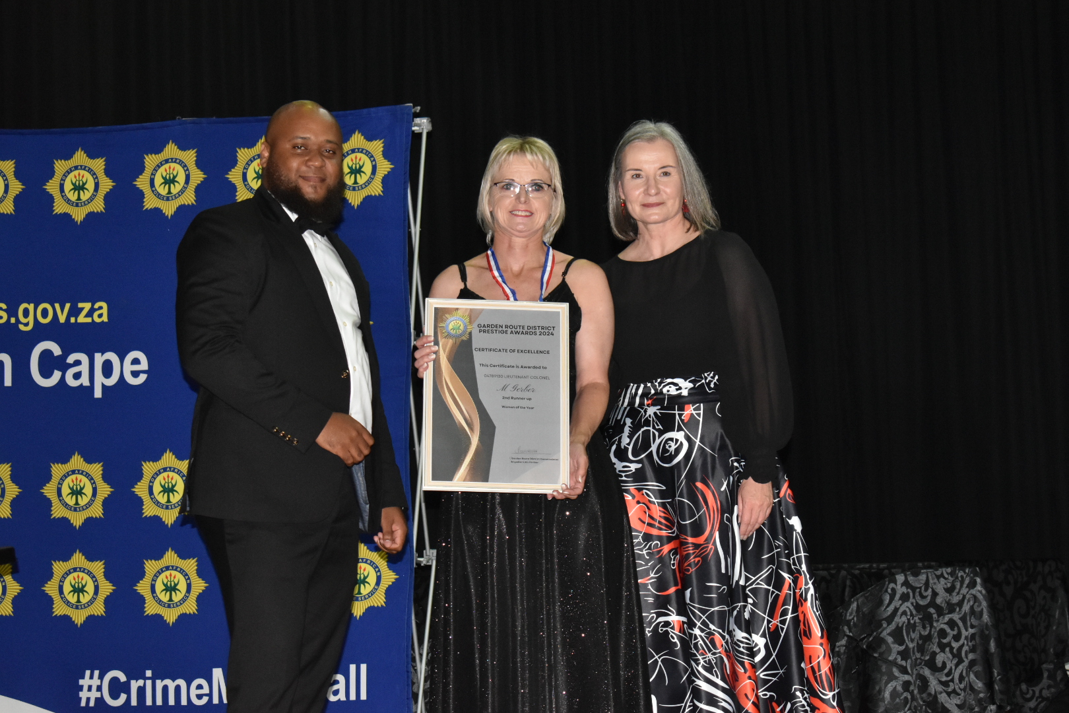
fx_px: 2450
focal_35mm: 82
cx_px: 534
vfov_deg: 16.6
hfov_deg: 24.6
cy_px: 356
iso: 1600
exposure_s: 1/80
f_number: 5.6
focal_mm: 55
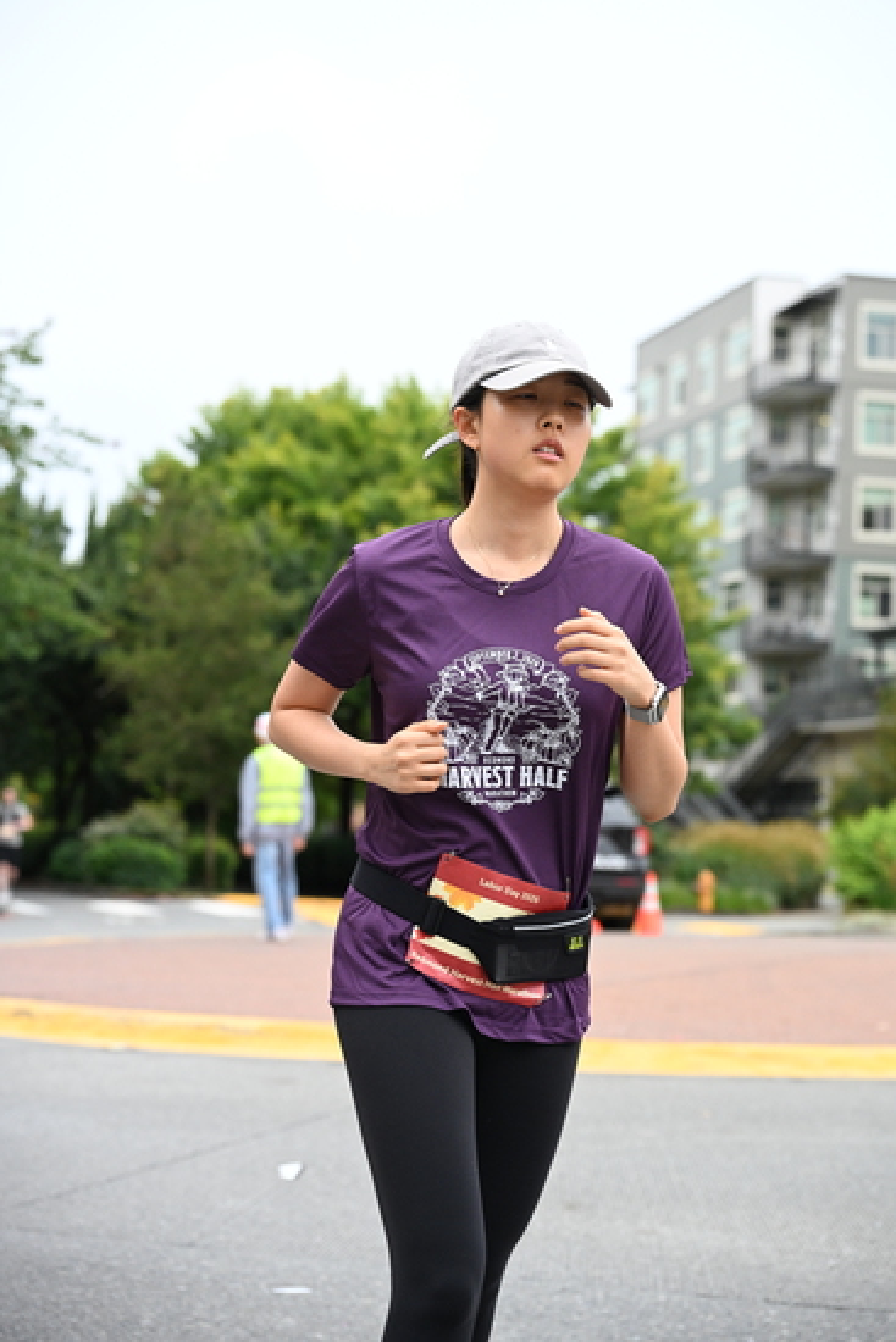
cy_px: 671
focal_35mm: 67
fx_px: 2500
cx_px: 448
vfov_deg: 30.1
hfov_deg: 20.3
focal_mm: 67
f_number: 4
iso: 1600
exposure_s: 1/640
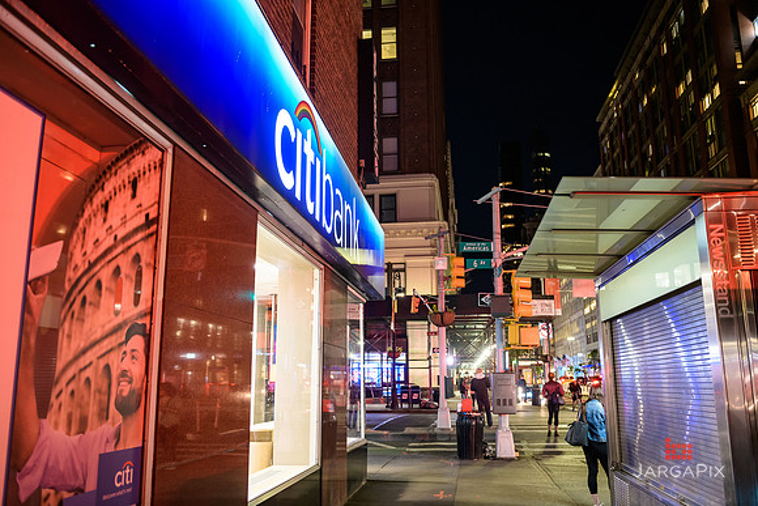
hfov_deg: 60.3
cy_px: 253
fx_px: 653
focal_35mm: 31
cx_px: 379
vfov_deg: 42.3
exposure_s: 1/13
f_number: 3.2
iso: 1250
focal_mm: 31
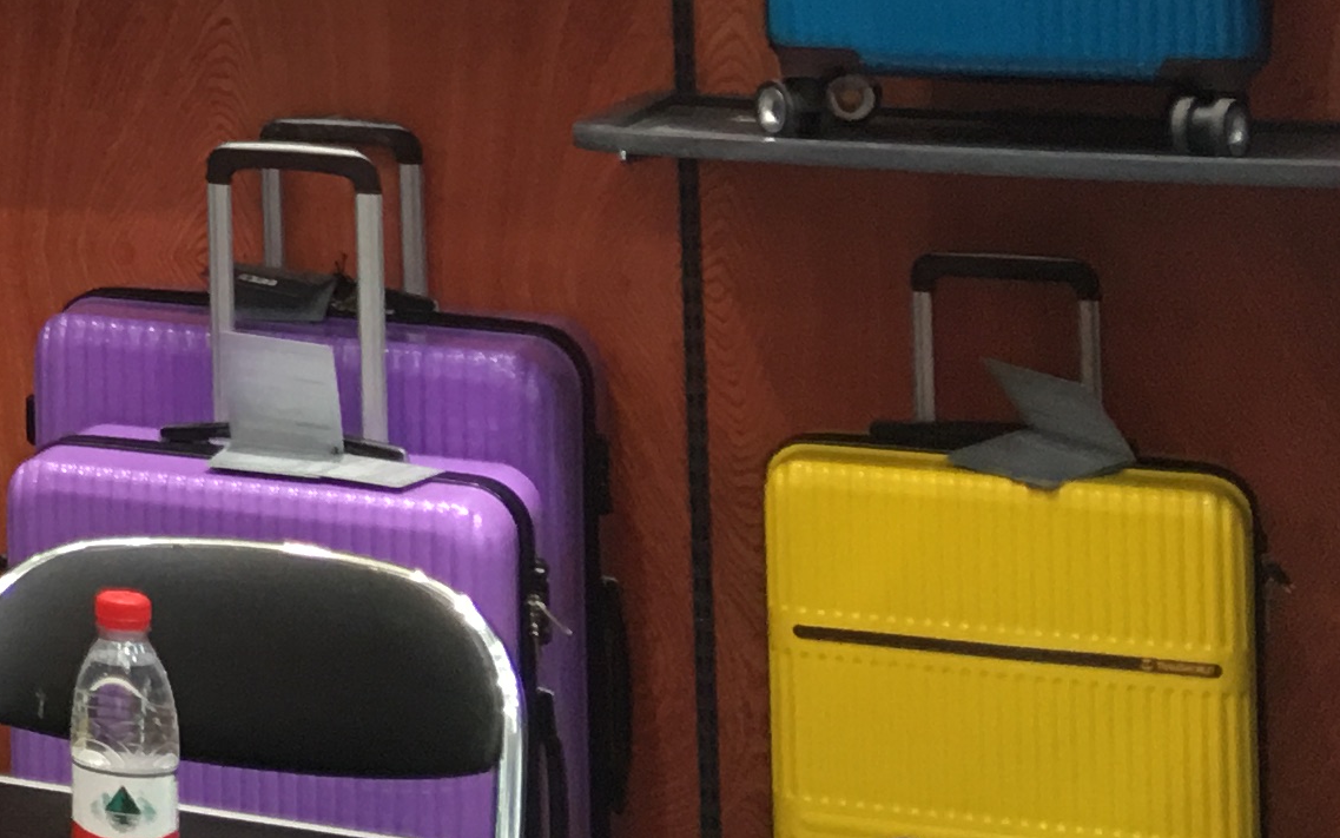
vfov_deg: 11.5
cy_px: -467
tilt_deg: +3.9
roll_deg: +0.8
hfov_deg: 16.5
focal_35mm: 109
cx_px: -951
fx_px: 3981
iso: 40
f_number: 2.2
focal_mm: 4.15
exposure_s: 1/17
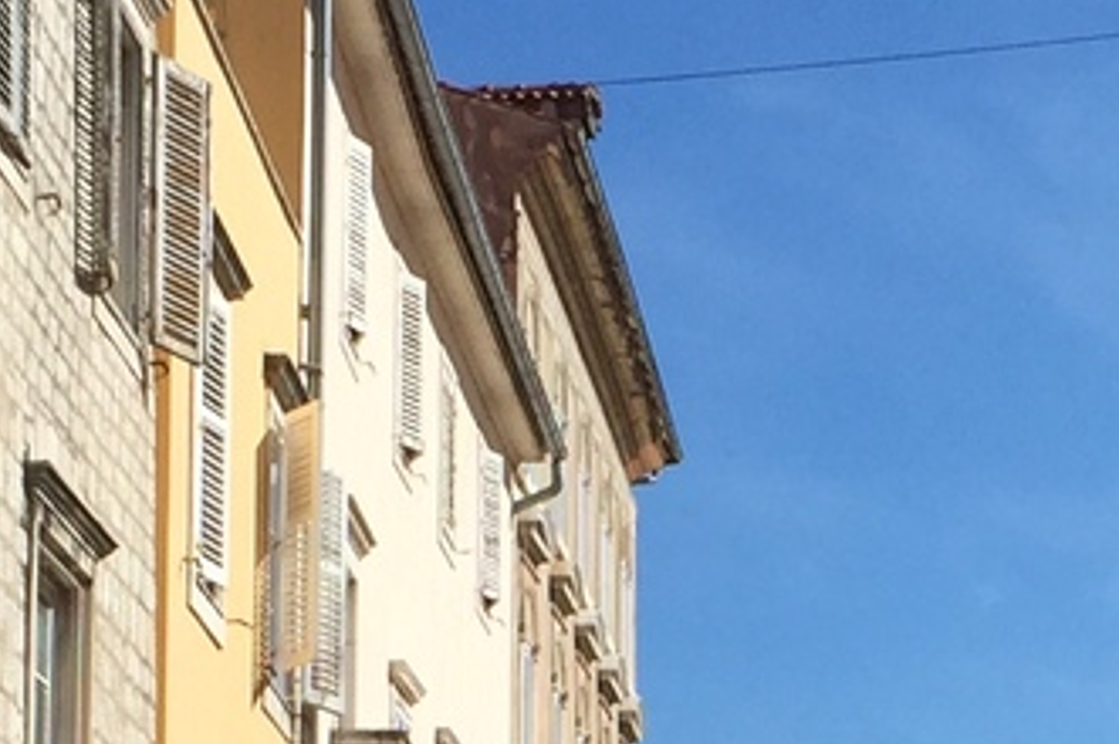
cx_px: 1034
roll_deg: +0.1
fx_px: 4534
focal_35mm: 146
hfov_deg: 13.9
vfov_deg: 9.2
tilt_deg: +6.5
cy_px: 977
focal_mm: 4.15
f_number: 2.2
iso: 32
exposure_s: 1/2825
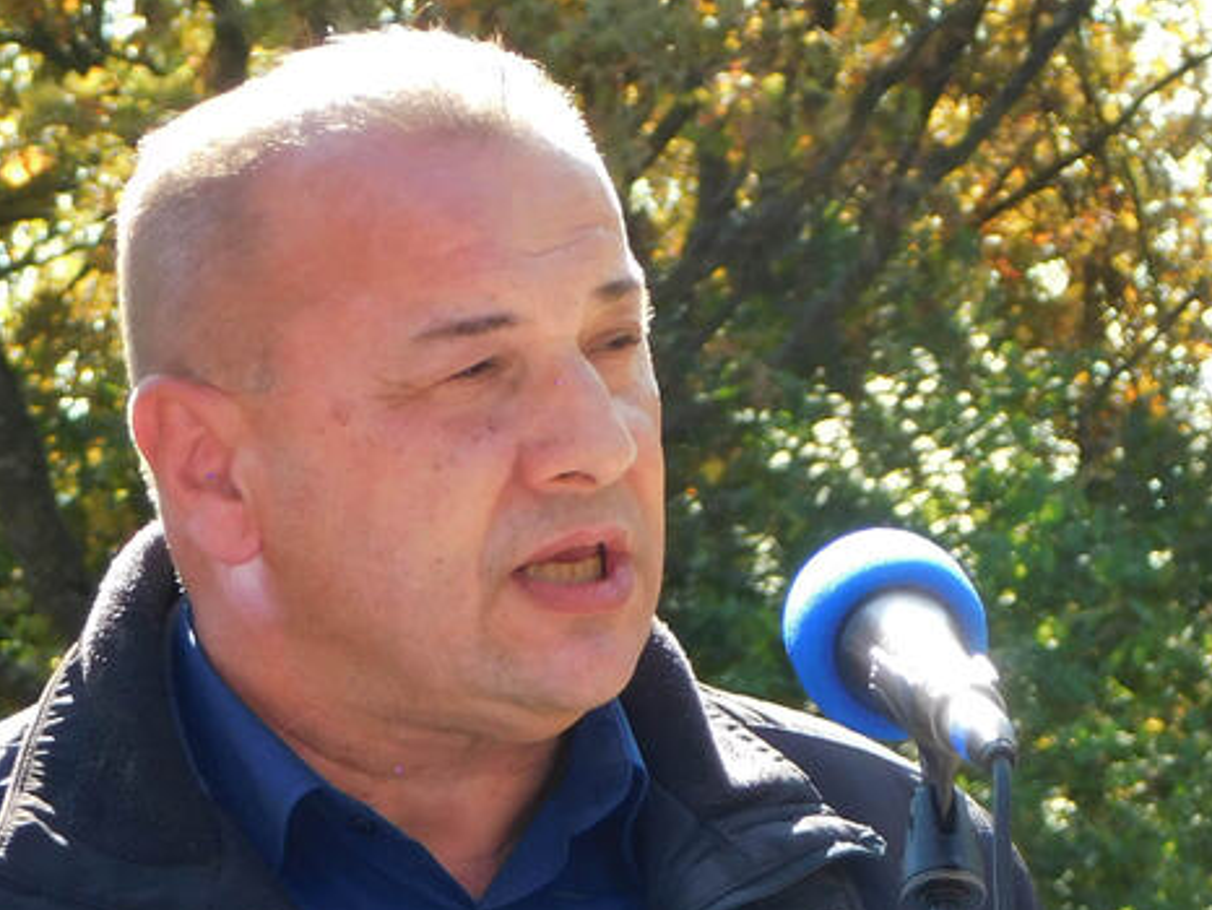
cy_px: 1076
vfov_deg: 5.0
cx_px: 845
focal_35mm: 296
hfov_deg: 6.7
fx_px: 10369
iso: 125
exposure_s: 1/100
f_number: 4.8
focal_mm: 20.3
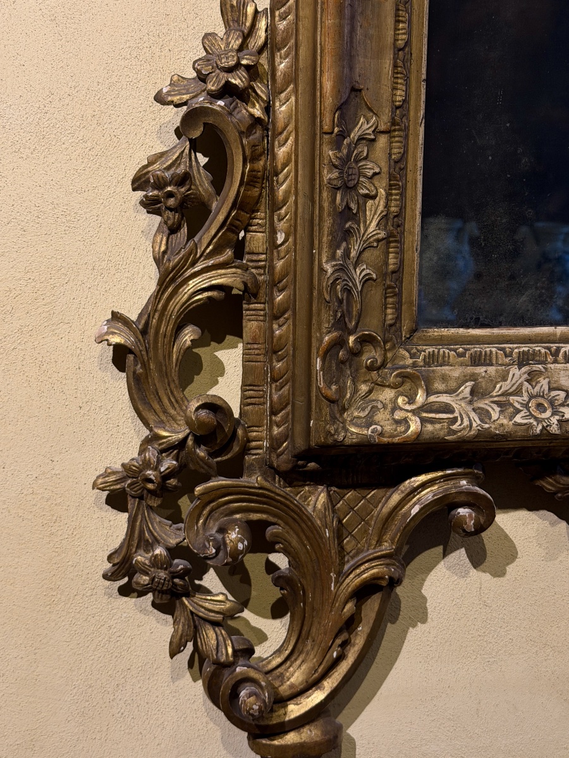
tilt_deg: -8.4
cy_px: 379
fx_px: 1052
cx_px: 284
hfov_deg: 30.3
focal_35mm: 48
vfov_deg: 39.7
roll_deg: +1.4
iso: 125
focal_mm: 6.76
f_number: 1.78
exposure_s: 1/100
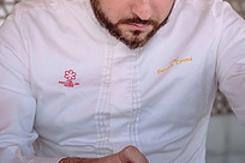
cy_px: 96
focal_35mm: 122
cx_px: 165
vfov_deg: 11.2
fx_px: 830
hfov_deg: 16.7
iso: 64
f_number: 2.8
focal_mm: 43
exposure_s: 1/100
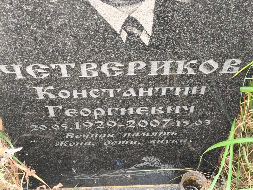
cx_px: 126
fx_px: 366
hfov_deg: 38.2
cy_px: 95
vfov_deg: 29.1
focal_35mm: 50
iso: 250
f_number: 1.7
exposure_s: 1/60
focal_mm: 4.71
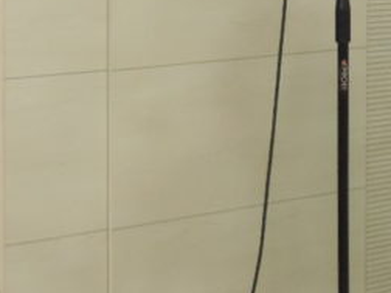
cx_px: 614
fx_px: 1977
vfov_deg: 8.4
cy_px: -48
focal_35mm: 175
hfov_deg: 10.8
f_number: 3.4
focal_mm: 7.6
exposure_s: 1/15
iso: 400
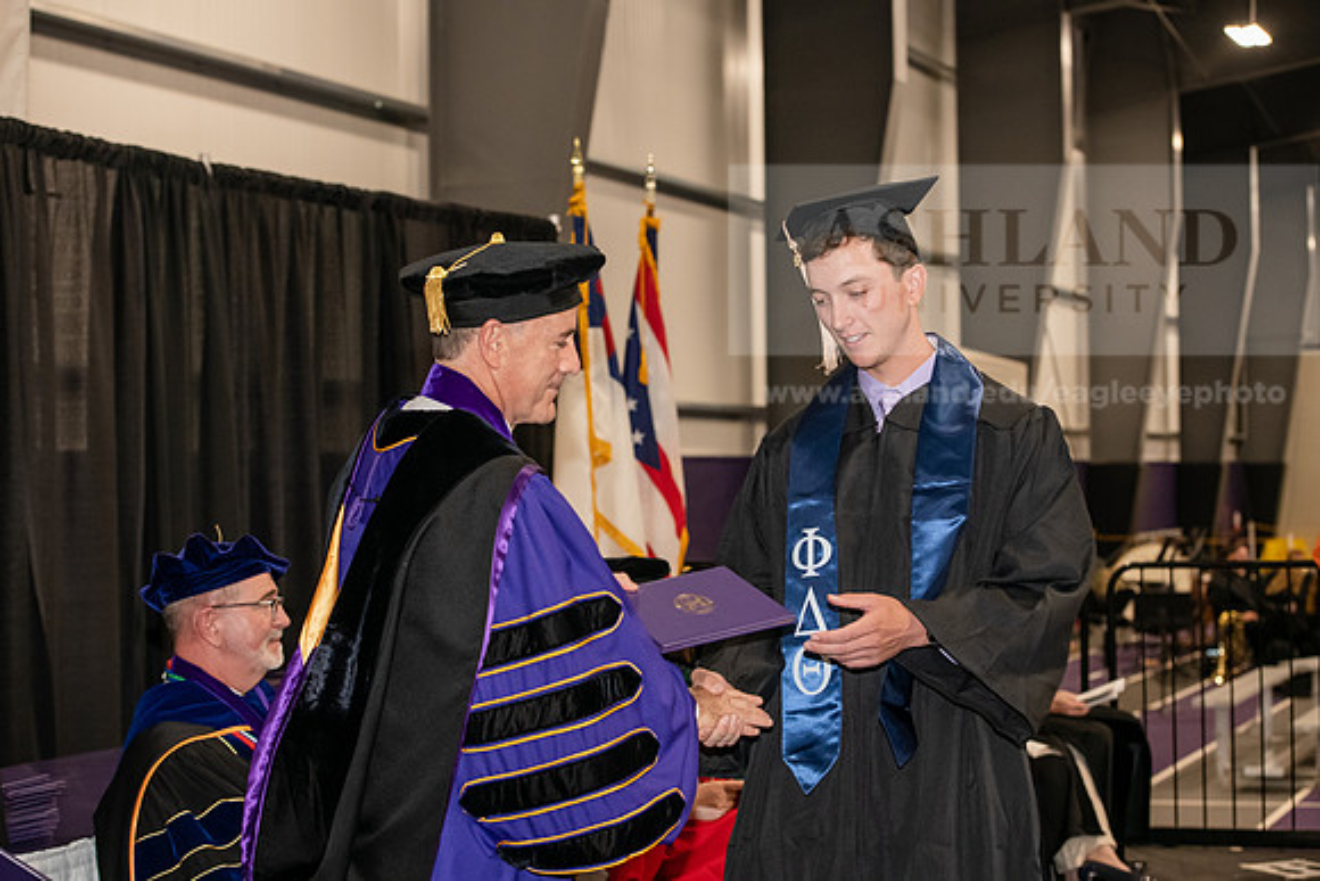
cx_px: 660
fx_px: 2567
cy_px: 440
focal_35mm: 70
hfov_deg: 28.8
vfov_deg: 19.5
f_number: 5
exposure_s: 1/200
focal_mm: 70
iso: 2500
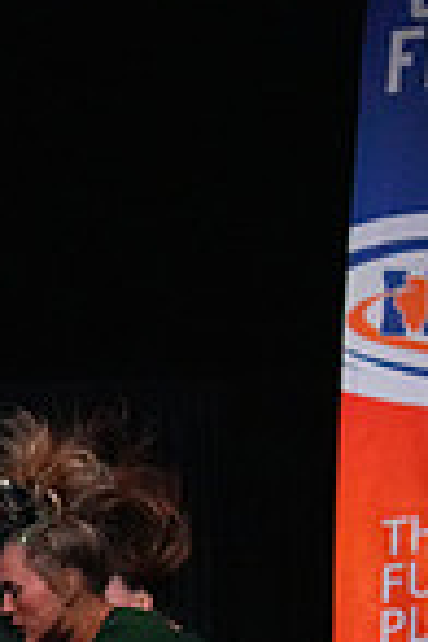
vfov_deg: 3.5
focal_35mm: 594
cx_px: -742
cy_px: 679
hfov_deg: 2.3
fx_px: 10592
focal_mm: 150
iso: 16000
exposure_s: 1/1250
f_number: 5.6
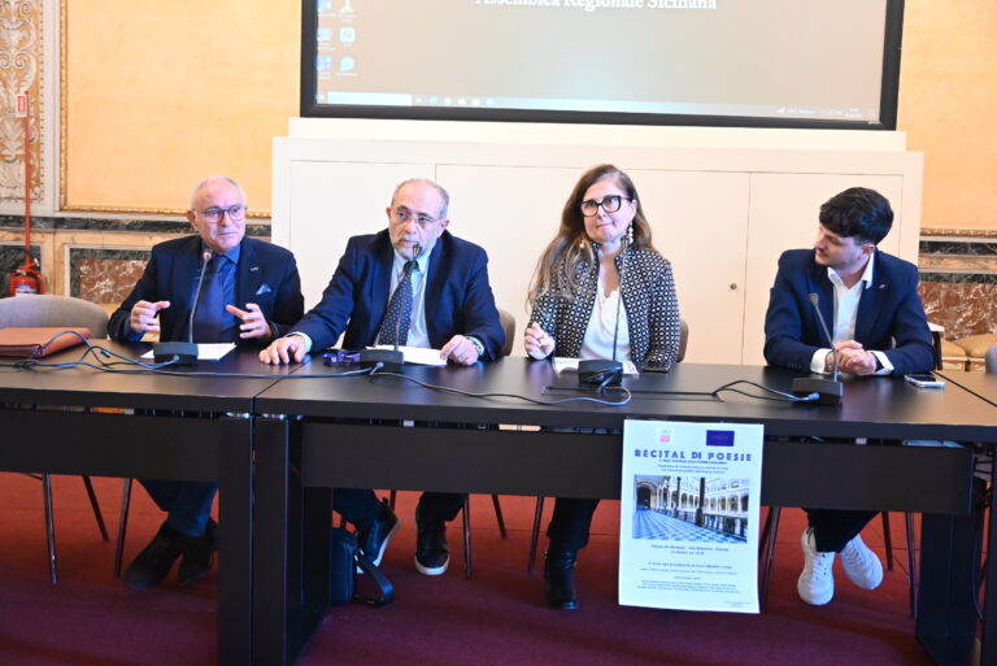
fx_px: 1247
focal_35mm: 45
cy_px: 333
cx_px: 498
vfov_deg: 29.9
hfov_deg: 43.6
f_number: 4
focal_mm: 30.5
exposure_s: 1/50
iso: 2800
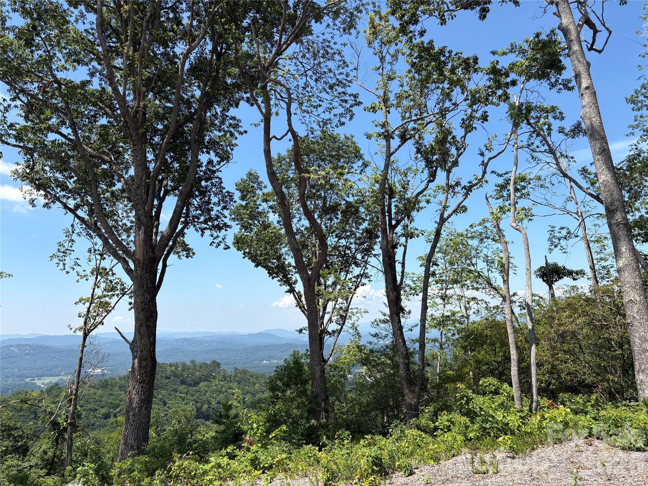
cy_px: 243
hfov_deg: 67.3
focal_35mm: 26
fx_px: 487
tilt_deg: +10.2
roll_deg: +1.6
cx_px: 324
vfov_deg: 53.1
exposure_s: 1/2747
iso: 50
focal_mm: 5.96
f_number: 1.6
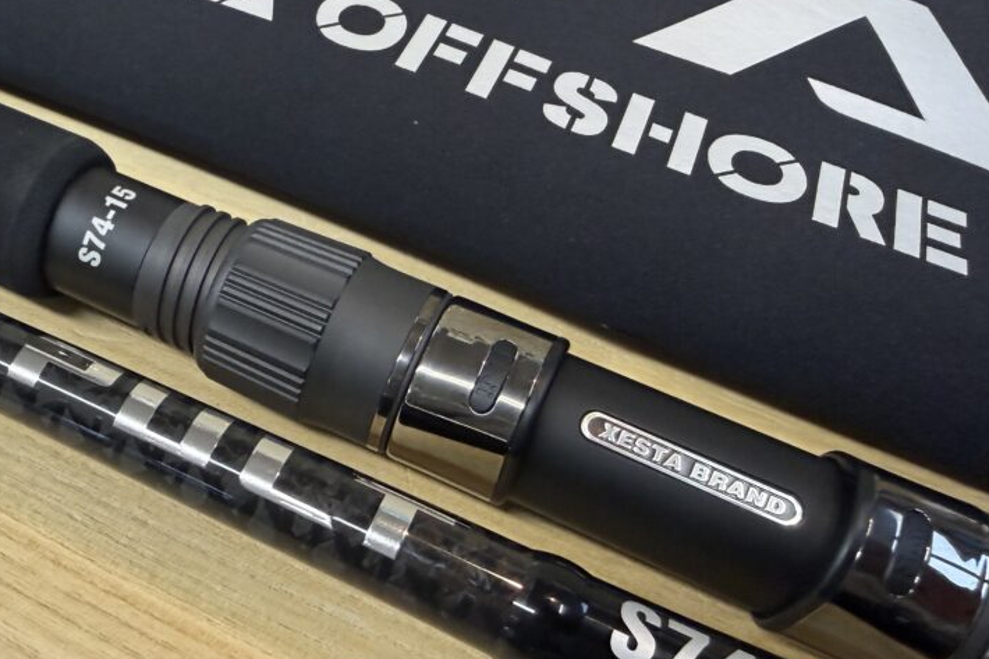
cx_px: 341
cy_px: 337
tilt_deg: -59.3
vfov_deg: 36.9
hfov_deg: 52.3
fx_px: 989
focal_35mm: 36
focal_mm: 2.22
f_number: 2.2
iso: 320
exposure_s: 1/100
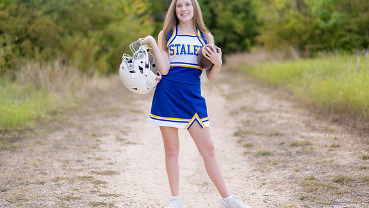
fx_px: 597
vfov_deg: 19.7
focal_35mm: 61
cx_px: 189
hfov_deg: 34.4
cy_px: 86
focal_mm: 50
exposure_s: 1/500
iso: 100
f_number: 1.2
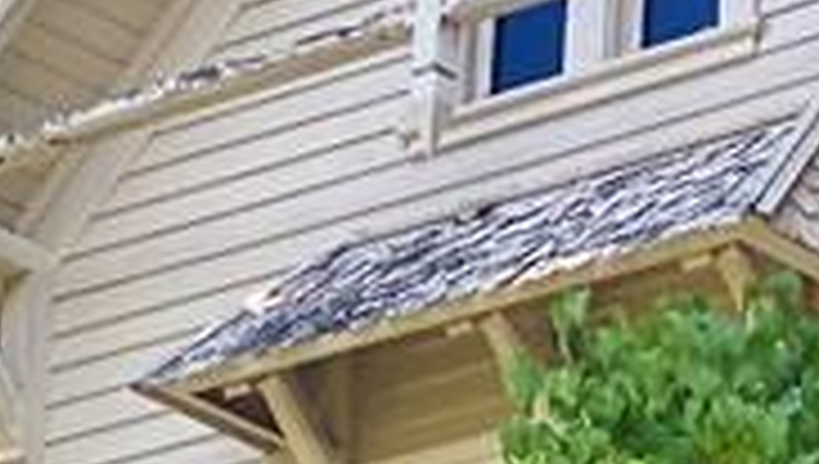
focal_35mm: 318
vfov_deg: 3.8
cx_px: 765
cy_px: 996
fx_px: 6916
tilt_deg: +17.0
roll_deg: -2.2
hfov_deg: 6.8
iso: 20
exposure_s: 1/335
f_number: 2
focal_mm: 6
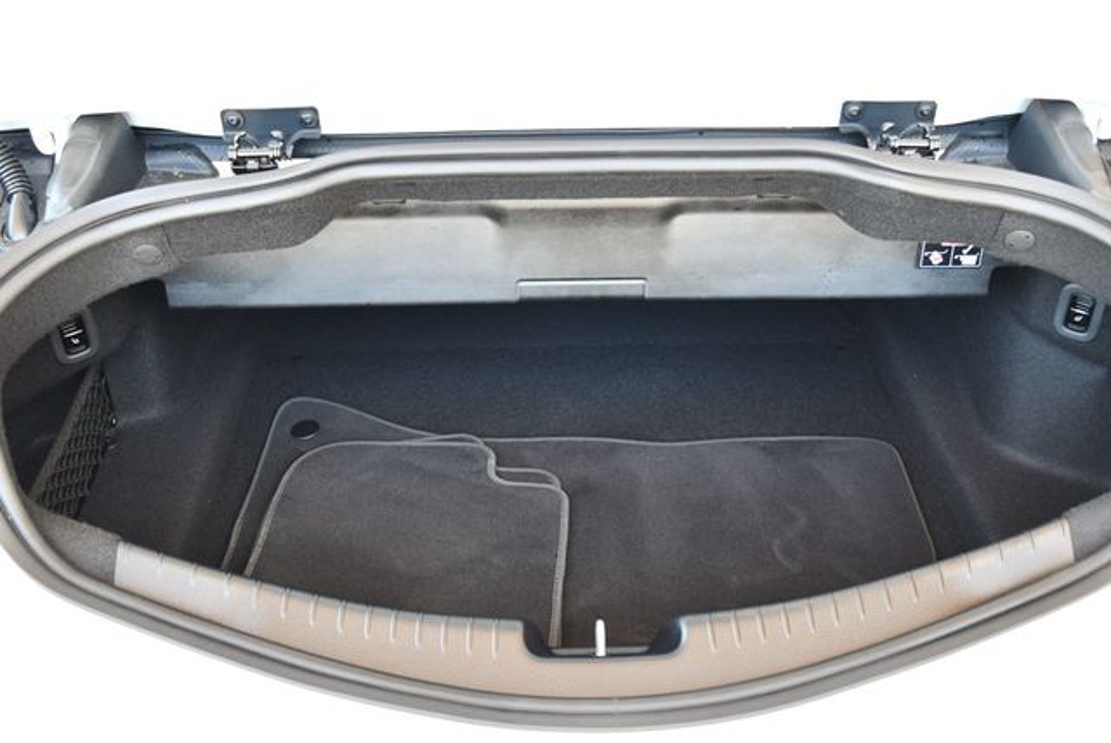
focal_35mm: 36
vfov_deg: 36.9
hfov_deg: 53.1
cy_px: 372
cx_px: 556
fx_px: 1112
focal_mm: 18
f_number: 3.5
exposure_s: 1/125
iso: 800
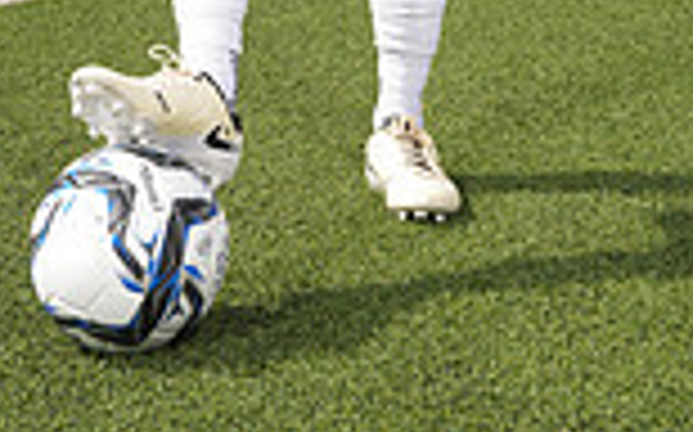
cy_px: -576
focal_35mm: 113
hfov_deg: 18.4
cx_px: 292
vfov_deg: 10.2
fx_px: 2133
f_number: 8
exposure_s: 1/200
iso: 100
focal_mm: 38
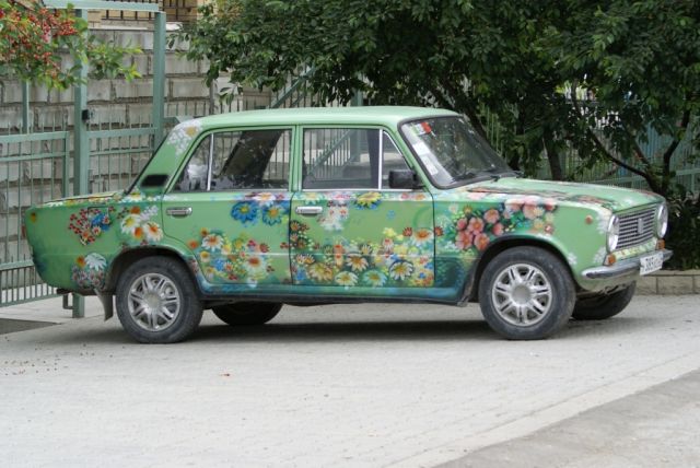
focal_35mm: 112
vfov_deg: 12.2
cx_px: 350
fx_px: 2189
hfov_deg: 18.2
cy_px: 234
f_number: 6.3
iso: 100
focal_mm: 75
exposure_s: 1/125
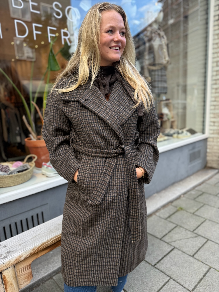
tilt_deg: -11.3
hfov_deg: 56.8
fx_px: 202
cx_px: 110
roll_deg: +2.3
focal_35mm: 24
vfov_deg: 71.6
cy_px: 146
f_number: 1.78
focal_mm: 6.76
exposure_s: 1/314
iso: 80
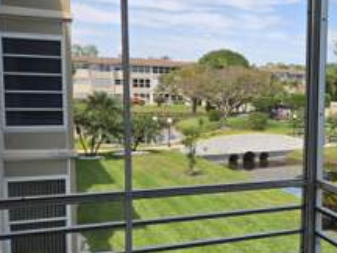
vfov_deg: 28.5
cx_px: 295
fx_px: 497
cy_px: 140
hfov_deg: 35.6
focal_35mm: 51
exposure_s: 1/1904
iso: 80
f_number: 1.8
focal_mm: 5.4
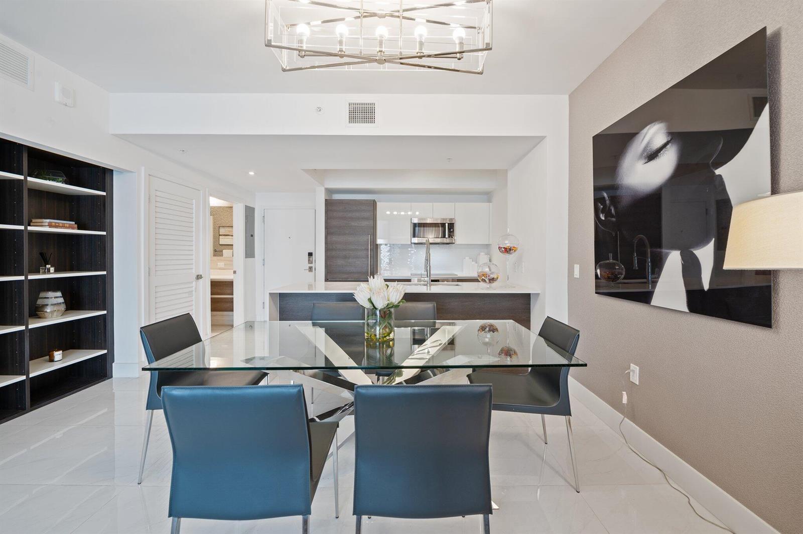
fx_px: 312
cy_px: 267
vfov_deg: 81.1
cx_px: 402
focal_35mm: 14
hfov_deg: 104.3
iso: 200
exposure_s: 1/2.5
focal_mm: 14
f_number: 8
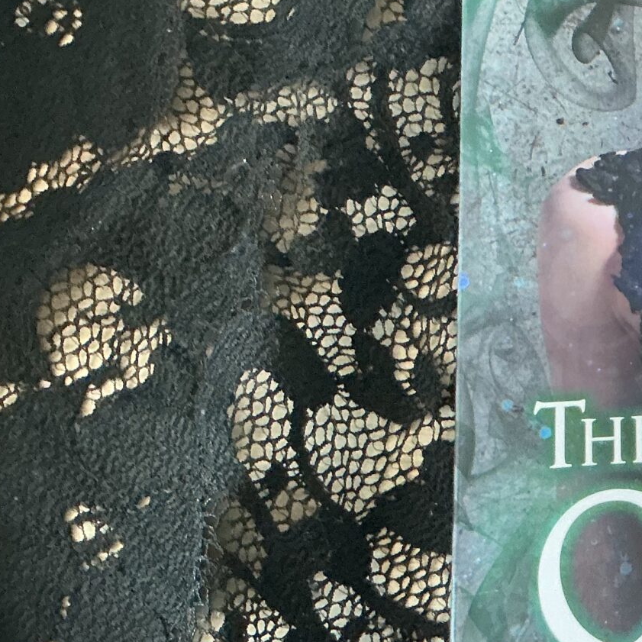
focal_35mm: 78
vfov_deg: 22.2
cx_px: 960
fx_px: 1637
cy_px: 319
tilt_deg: -72.0
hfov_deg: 19.4
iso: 125
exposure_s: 1/60
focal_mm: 3
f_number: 1.8
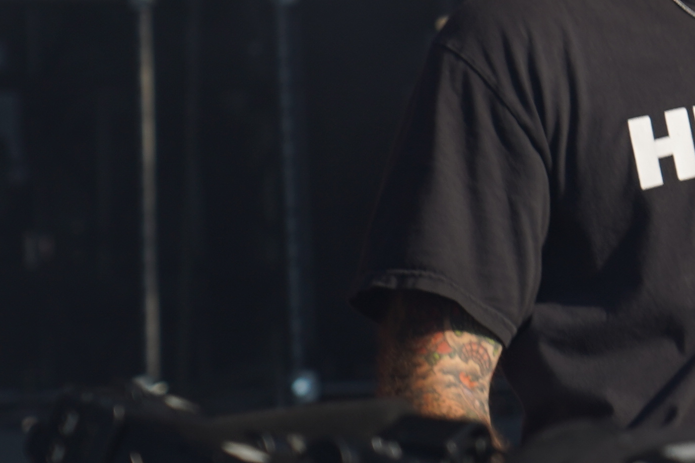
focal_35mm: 450
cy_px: -180
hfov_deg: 4.5
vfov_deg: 3.0
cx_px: 1278
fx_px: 8686
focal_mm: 105
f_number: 6.3
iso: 100
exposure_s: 1/320
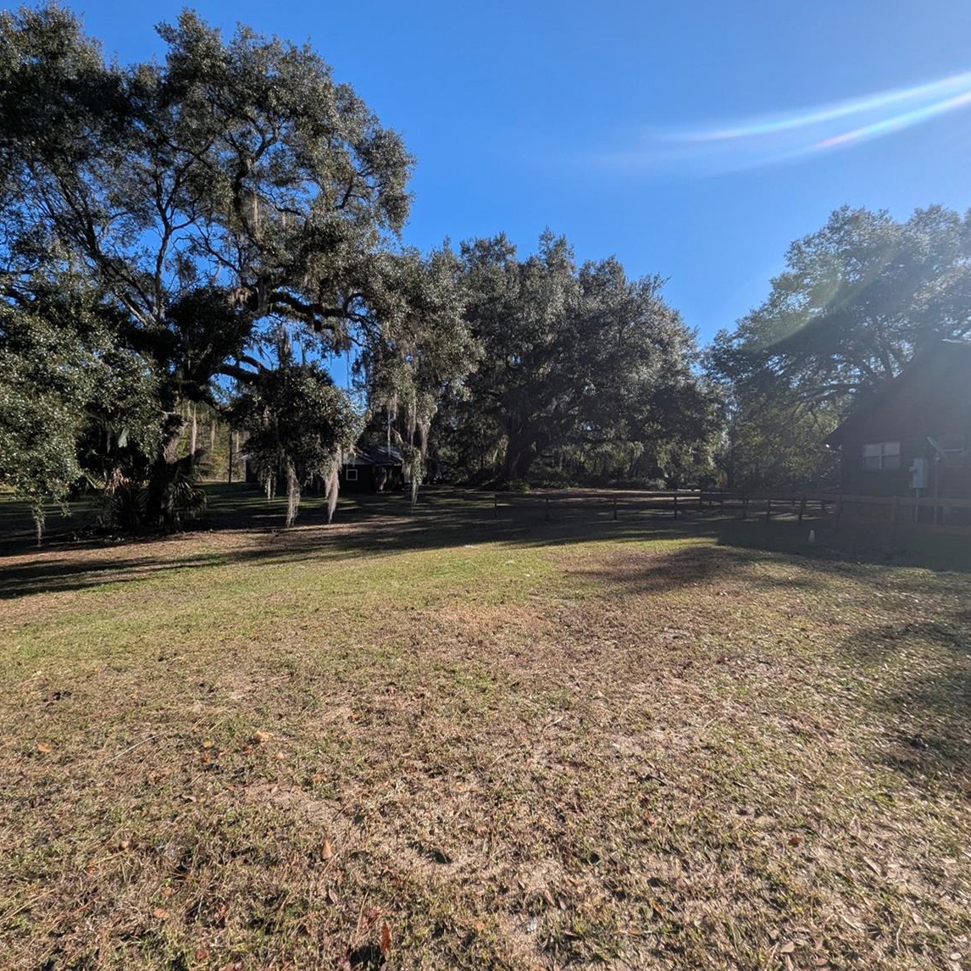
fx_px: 508
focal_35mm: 16
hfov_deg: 87.4
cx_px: 489
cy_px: 481
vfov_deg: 87.4
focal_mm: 1.95
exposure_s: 1/2710
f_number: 2.2
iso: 44
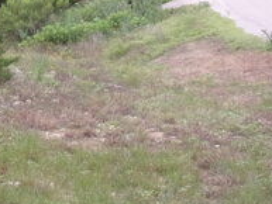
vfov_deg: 8.2
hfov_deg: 10.6
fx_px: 1407
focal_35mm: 179
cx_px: -152
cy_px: -39
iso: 80
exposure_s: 1/210
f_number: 4.3
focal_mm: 9.8
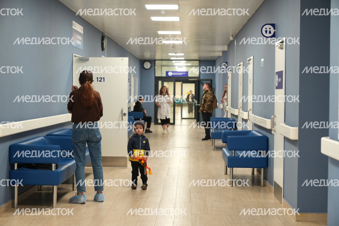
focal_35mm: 70
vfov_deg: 19.5
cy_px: 113
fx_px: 659
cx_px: 170
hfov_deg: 28.8
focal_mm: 70
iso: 1600
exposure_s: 1/125
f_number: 4
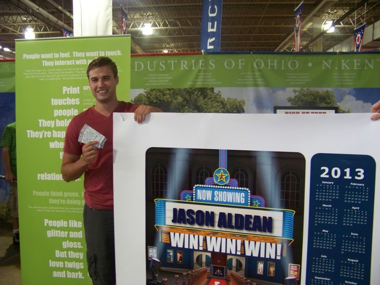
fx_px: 395
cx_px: 190
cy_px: 142
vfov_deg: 39.7
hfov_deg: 51.4
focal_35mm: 36
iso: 200
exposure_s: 1/30
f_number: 2.8
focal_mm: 5.85
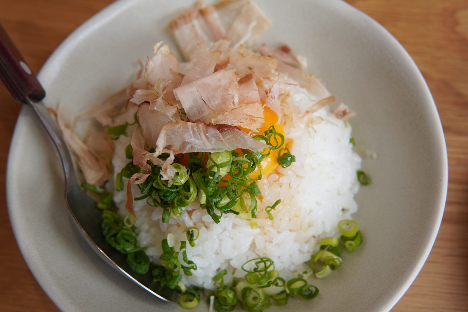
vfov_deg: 29.9
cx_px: 234
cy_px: 156
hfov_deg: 43.6
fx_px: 585
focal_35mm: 45
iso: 125
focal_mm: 30
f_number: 5
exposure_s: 1/50
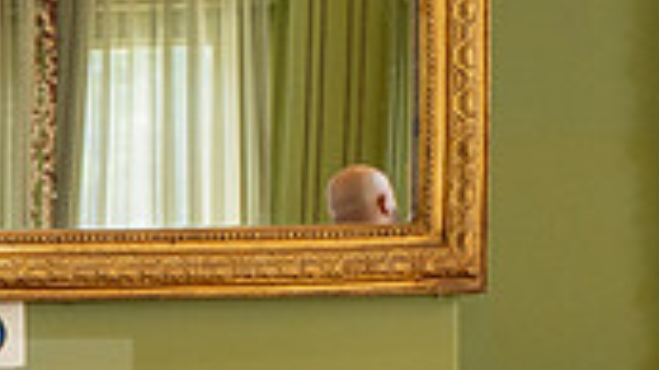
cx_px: -543
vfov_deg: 8.7
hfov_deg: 14.0
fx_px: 2375
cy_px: 527
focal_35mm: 136
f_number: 4.5
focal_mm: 24
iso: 500
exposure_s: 1/200
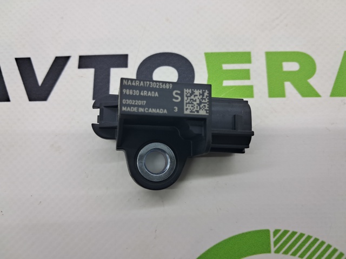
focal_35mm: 27
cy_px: 130
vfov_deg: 51.3
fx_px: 270
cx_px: 173
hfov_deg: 65.4
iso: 50
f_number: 1.8
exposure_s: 1/100
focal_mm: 4
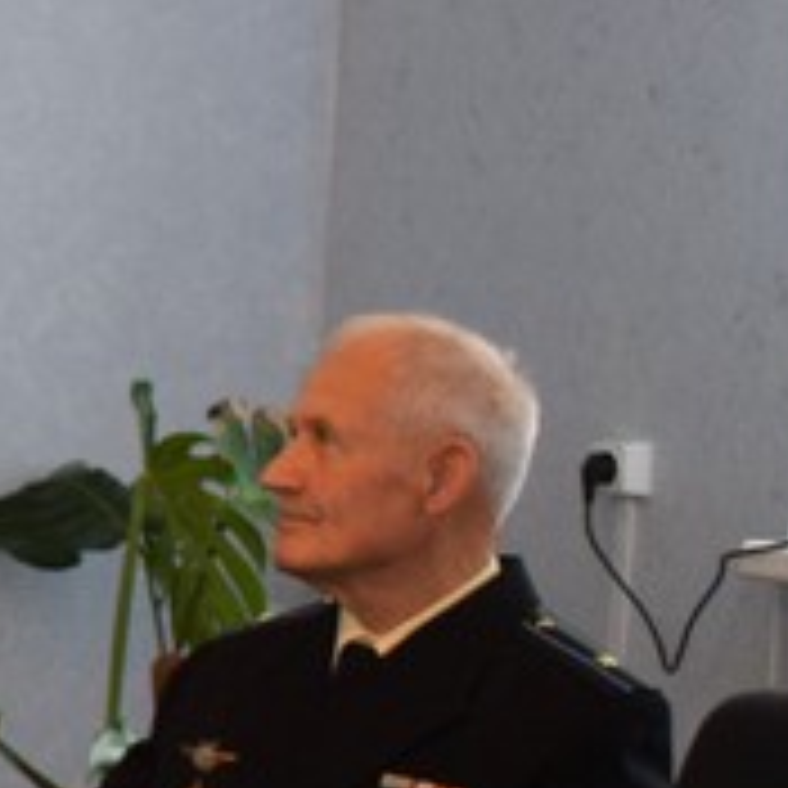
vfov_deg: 6.9
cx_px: -1963
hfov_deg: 6.1
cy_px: 399
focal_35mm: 252
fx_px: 6493
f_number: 4.5
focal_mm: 27
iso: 800
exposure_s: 1/80
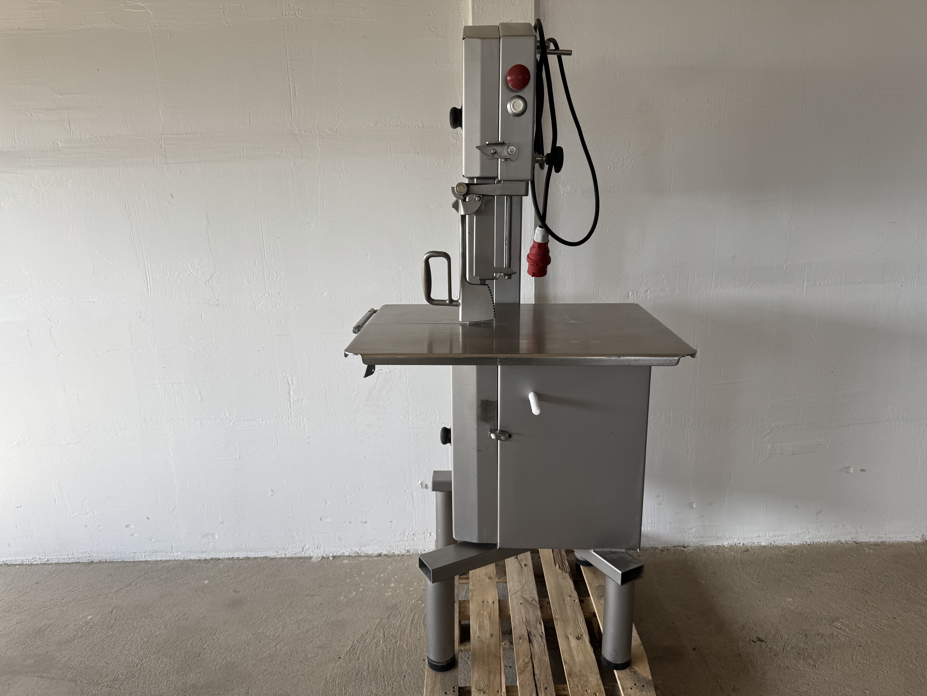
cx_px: 464
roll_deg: +2.2
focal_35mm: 24
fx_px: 643
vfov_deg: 56.8
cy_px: 348
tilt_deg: -14.0
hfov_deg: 71.6
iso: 80
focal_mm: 6.76
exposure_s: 1/368
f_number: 1.78
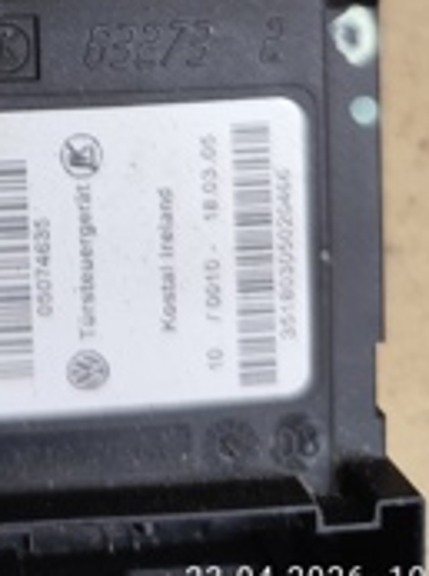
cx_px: -70
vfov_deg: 26.1
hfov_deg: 21.4
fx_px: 1061
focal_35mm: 64
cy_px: -160
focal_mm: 6.19
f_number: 1.65
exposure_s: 1/100
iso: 160
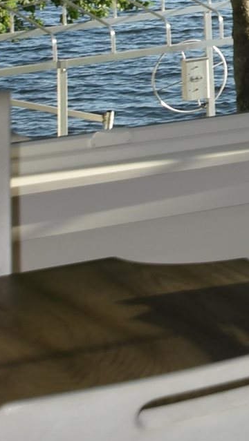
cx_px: 981
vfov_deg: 13.5
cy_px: -180
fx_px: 1770
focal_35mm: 151
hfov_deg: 6.5
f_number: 7.1
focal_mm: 20
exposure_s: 1/200
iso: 100
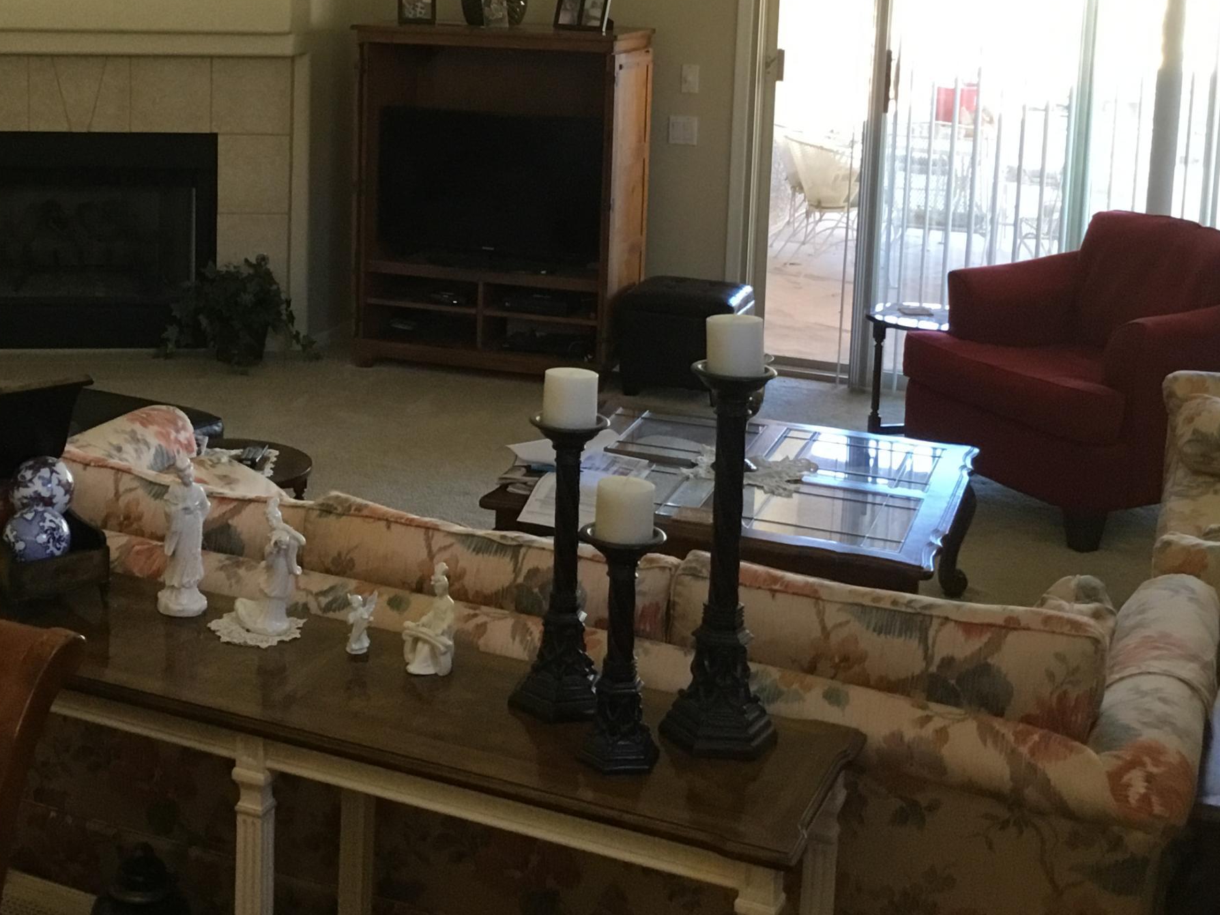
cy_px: 179
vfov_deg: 27.5
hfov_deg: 36.4
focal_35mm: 52
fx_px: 1833
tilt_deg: -7.4
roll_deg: -0.5
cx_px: 392
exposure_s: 1/30
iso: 100
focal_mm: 3.3
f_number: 2.4
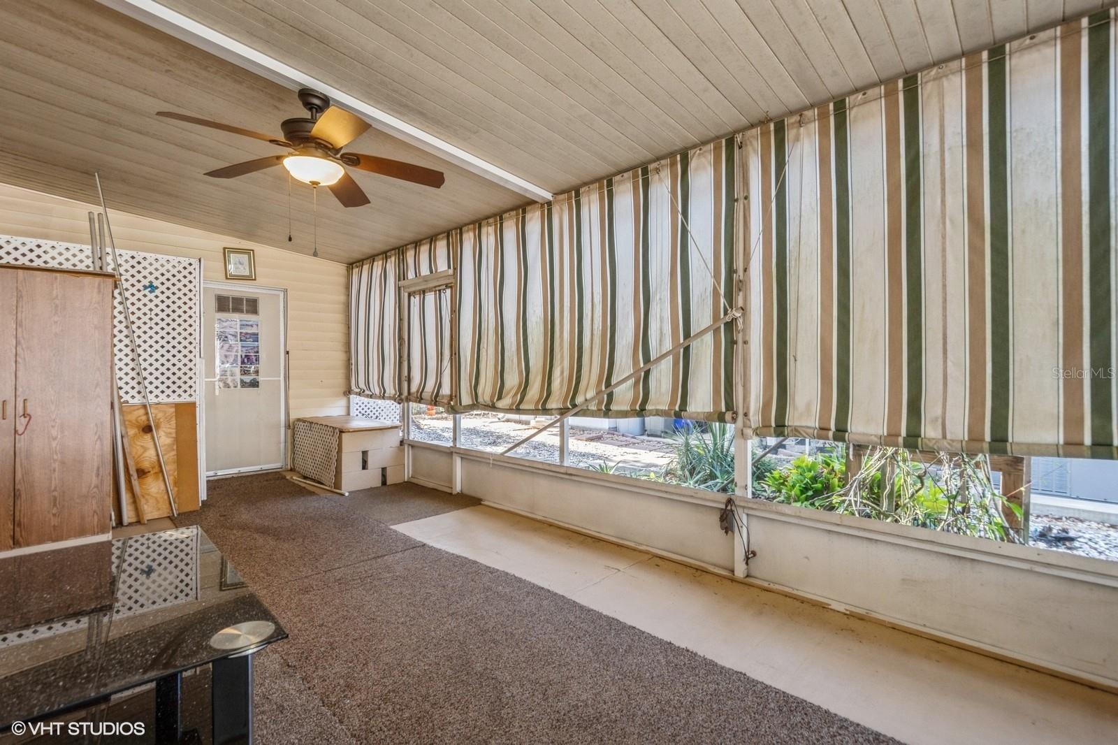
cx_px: 559
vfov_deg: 77.3
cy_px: 372
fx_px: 466
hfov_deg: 100.4
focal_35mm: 15
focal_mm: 10
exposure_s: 1/20
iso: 320
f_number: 8
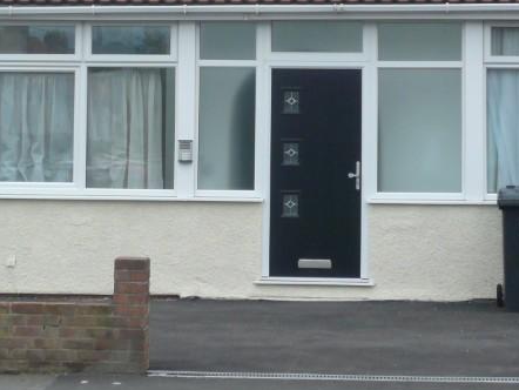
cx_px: 224
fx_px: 1875
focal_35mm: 125
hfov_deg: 15.8
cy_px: -27
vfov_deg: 11.7
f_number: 3.8
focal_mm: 8.8
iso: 100
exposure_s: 1/100
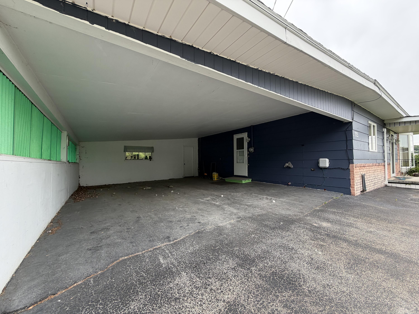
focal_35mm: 14
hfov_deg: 102.1
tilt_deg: +1.1
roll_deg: +0.8
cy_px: 157
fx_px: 169
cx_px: 210
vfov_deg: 85.7
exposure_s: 1/145
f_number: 2.2
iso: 50
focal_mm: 2.22
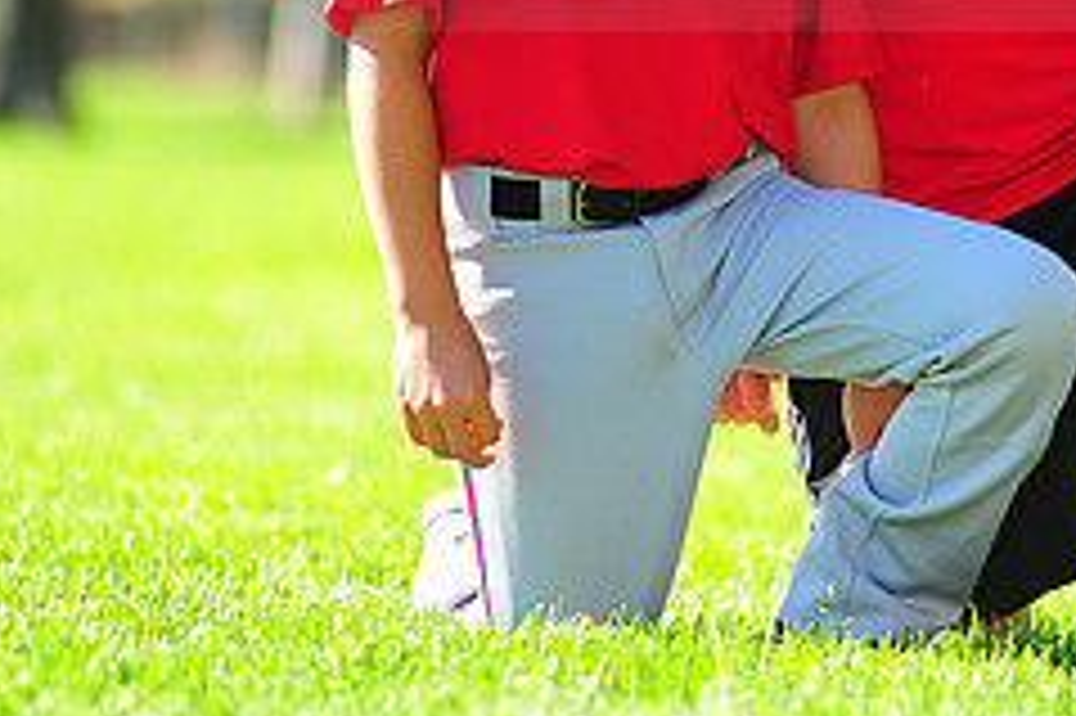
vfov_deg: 3.1
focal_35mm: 437
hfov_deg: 4.7
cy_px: -104
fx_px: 13052
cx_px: 999
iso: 200
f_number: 3.5
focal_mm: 180
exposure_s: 1/500
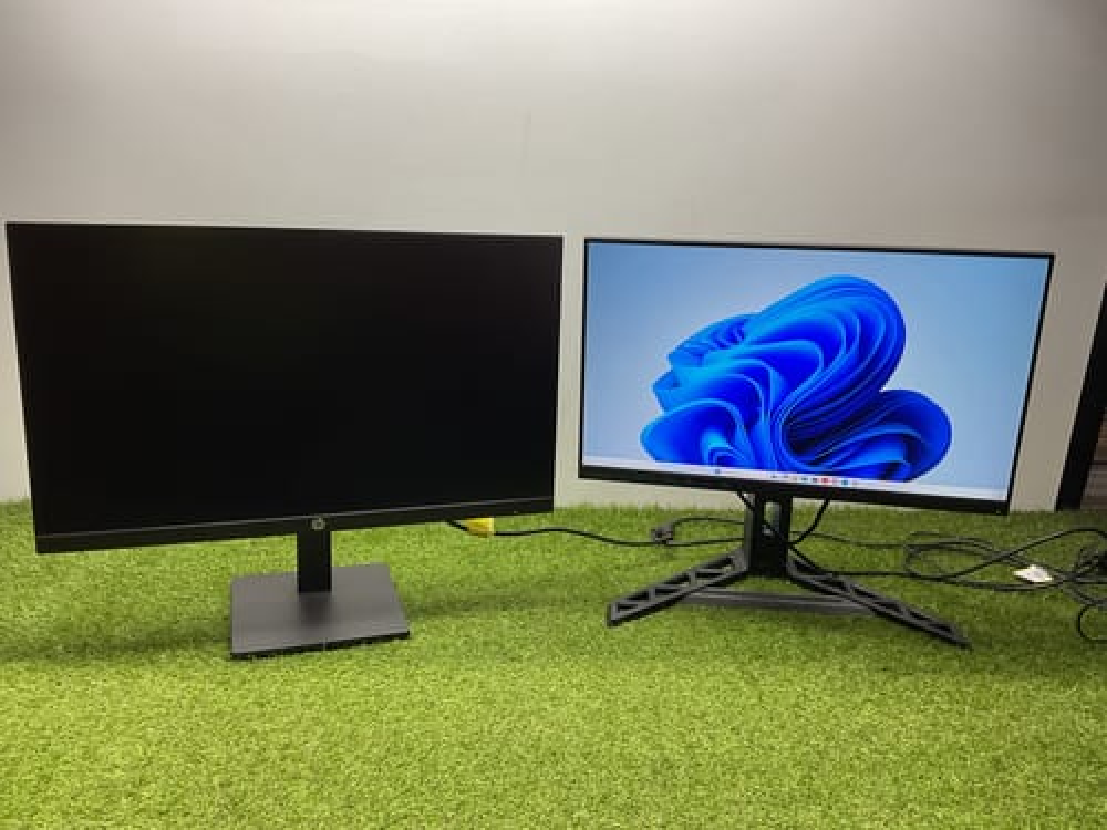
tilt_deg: -15.5
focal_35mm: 29
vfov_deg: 48.2
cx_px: 554
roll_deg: -2.8
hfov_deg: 61.7
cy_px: 415
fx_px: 927
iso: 40
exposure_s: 1/50
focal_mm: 3
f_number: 1.8
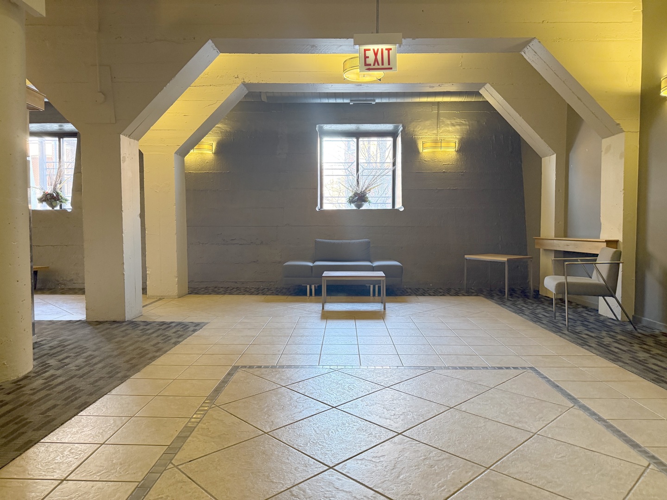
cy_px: 250
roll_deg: -0.2
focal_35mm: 24
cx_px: 334
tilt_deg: -2.9
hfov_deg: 71.6
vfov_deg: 56.8
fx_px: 462
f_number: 1.78
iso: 400
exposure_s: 1/60
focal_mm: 6.76
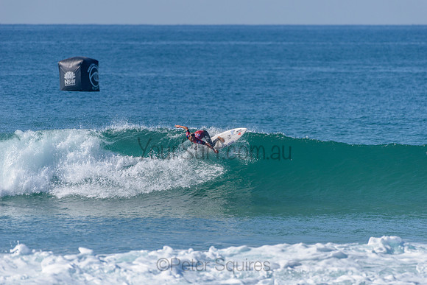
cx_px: 214
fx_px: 5932
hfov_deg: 4.1
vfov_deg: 2.8
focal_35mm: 500
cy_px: 142
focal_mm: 500
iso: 160
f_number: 5.6
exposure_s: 1/2000
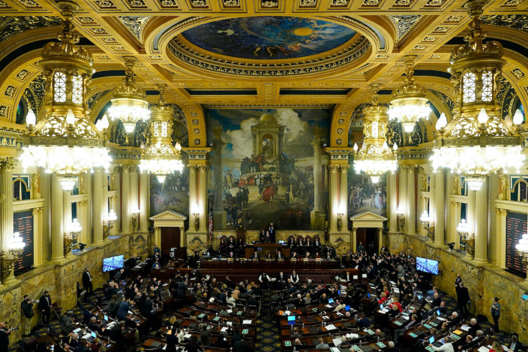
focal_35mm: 24
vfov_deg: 53.1
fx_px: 352
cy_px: 176
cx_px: 264
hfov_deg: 73.7
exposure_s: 1/320
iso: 8000
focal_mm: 24
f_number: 2.8
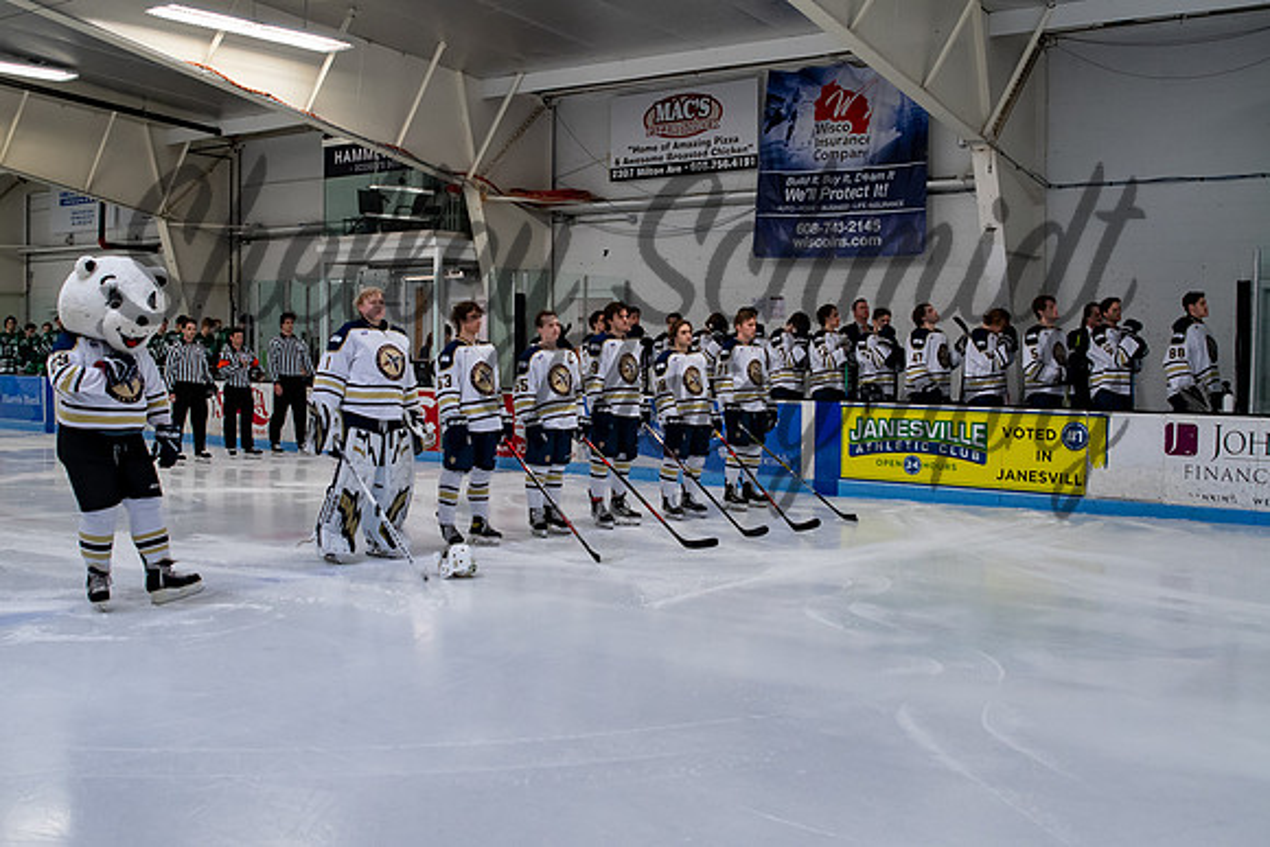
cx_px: 604
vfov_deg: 35.3
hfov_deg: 50.9
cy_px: 433
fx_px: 1333
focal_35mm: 38
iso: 1250
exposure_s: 1/250
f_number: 4
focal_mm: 24
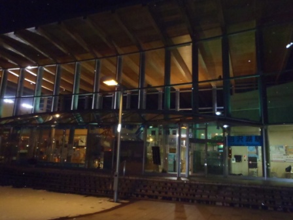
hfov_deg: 63.4
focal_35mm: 28
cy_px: 110
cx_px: 146
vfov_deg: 49.7
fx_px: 237
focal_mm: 5
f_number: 3.9
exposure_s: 1/30
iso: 800
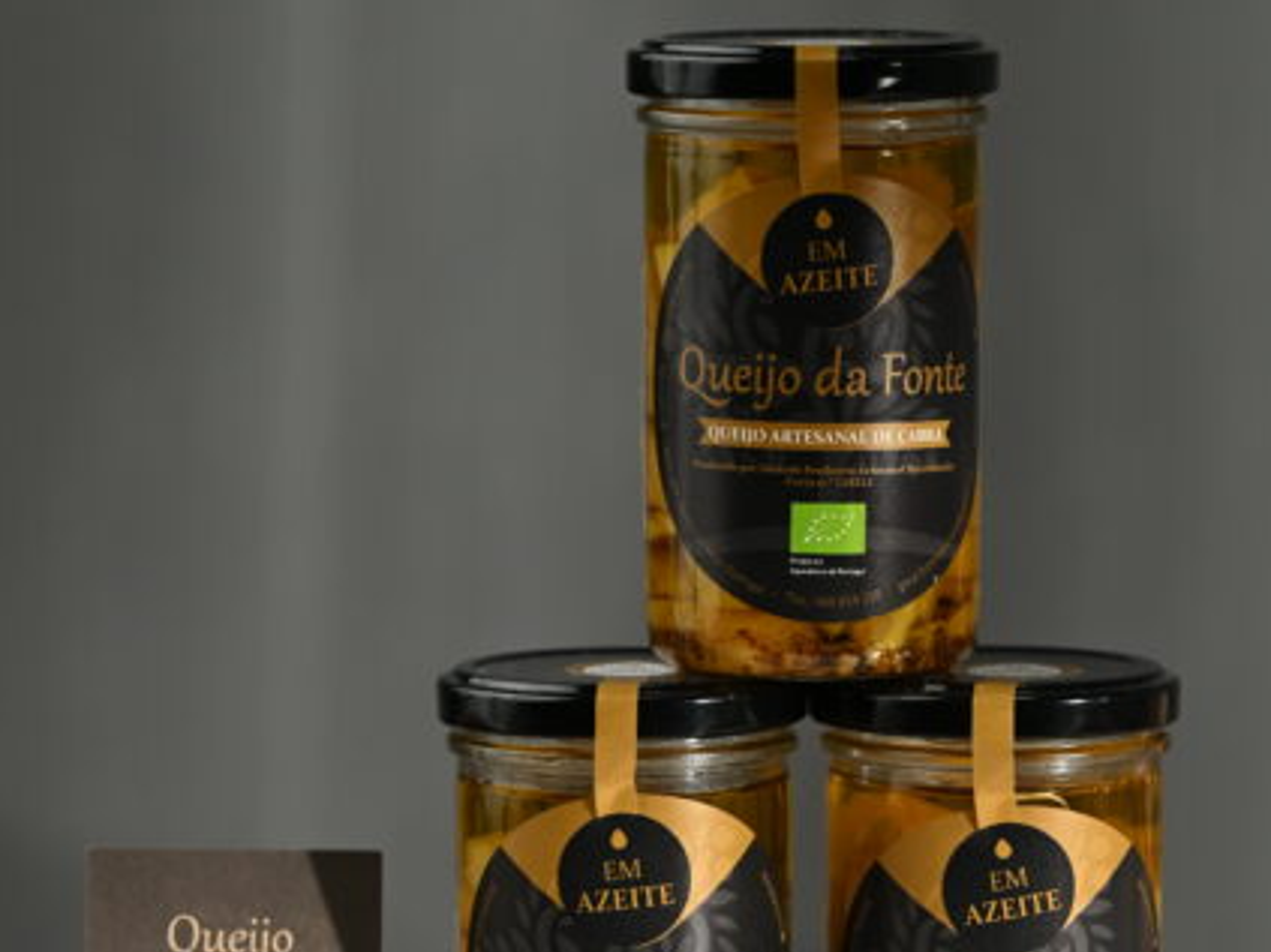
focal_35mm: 230
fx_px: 8443
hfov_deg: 8.6
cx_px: 667
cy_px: 637
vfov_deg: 6.5
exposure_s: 1/160
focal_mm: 135
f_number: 4.5
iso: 160
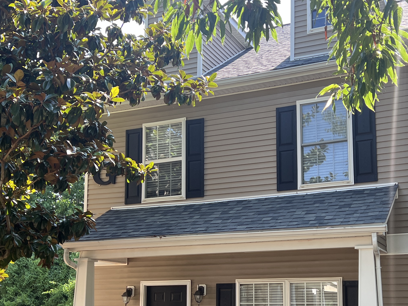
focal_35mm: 52
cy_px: 225
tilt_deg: +11.5
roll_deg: +0.4
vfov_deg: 27.7
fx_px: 613
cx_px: 229
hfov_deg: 36.8
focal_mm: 5.7
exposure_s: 1/413
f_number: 1.5
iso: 50
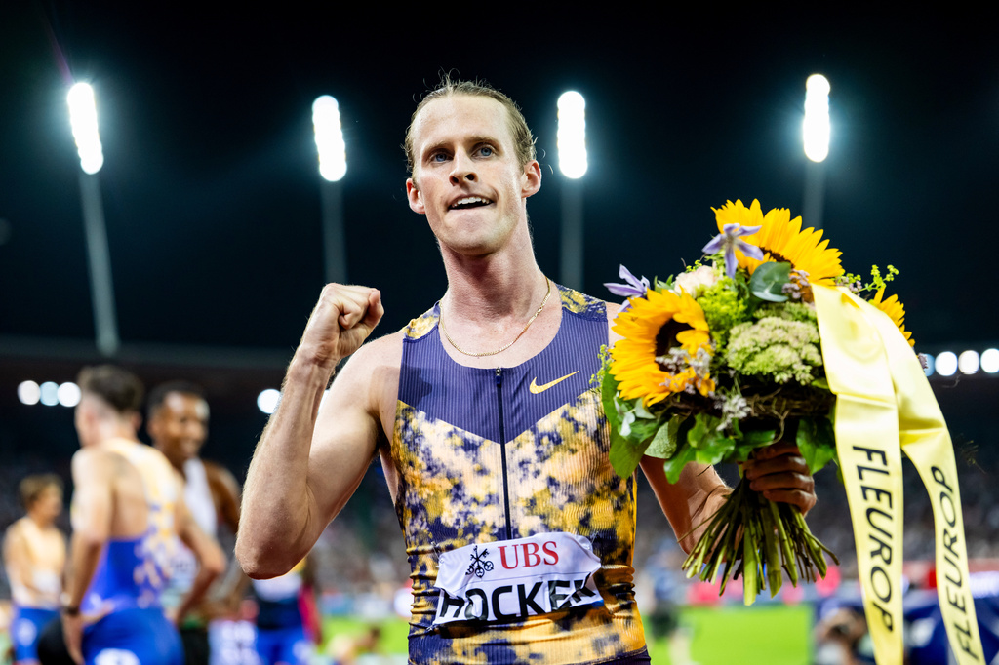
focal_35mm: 88
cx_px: 500
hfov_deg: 23.1
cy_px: 332
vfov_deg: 15.5
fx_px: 2441
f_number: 2.8
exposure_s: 1/1000
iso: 2000
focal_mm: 88
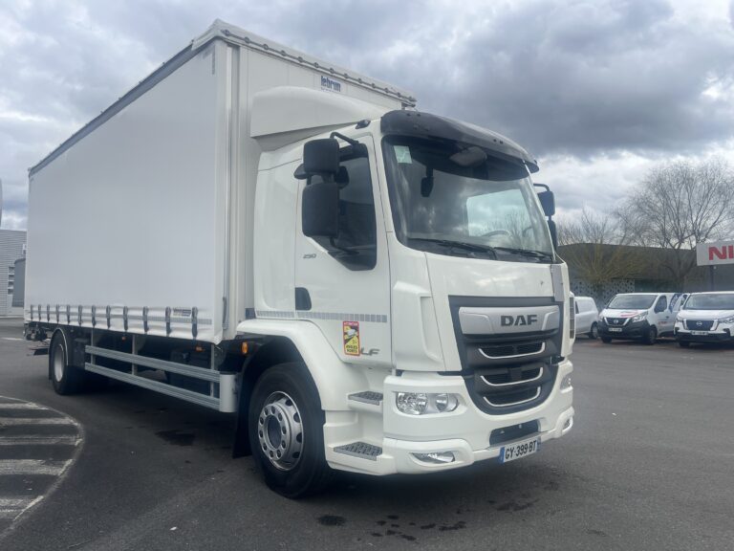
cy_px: 276
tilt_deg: +3.1
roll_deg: +0.6
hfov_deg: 67.3
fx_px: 551
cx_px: 367
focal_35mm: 26
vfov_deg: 53.1
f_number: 1.6
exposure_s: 1/1517
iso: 50
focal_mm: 5.1
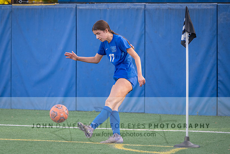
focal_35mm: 173
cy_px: 59
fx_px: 1104
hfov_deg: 11.9
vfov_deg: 7.9
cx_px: 72
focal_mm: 112
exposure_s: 1/2000
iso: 1250
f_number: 2.8
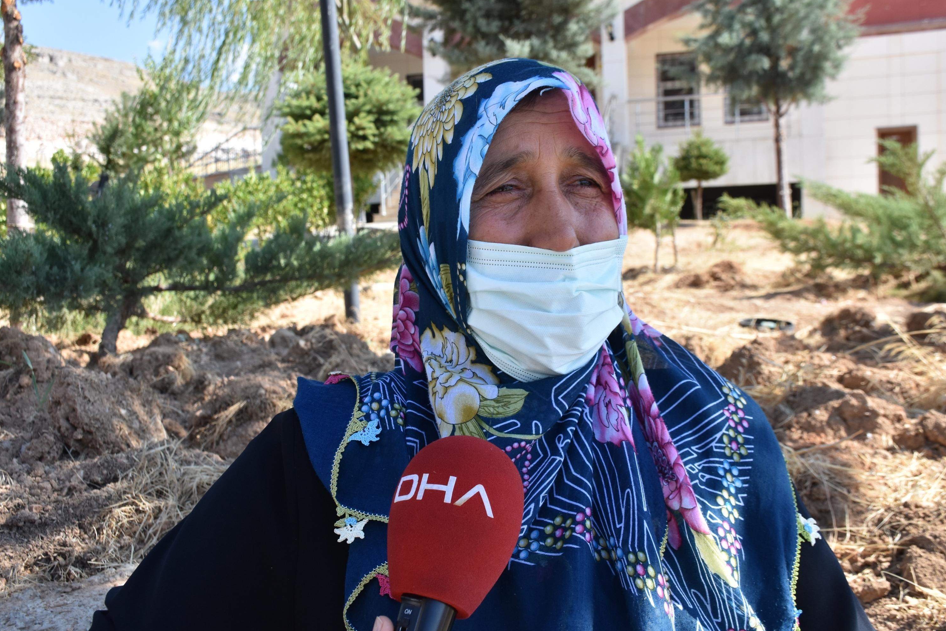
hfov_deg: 49.6
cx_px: 465
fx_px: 1025
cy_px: 314
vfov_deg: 34.2
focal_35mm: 39
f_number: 8
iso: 450
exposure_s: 1/500
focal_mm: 24
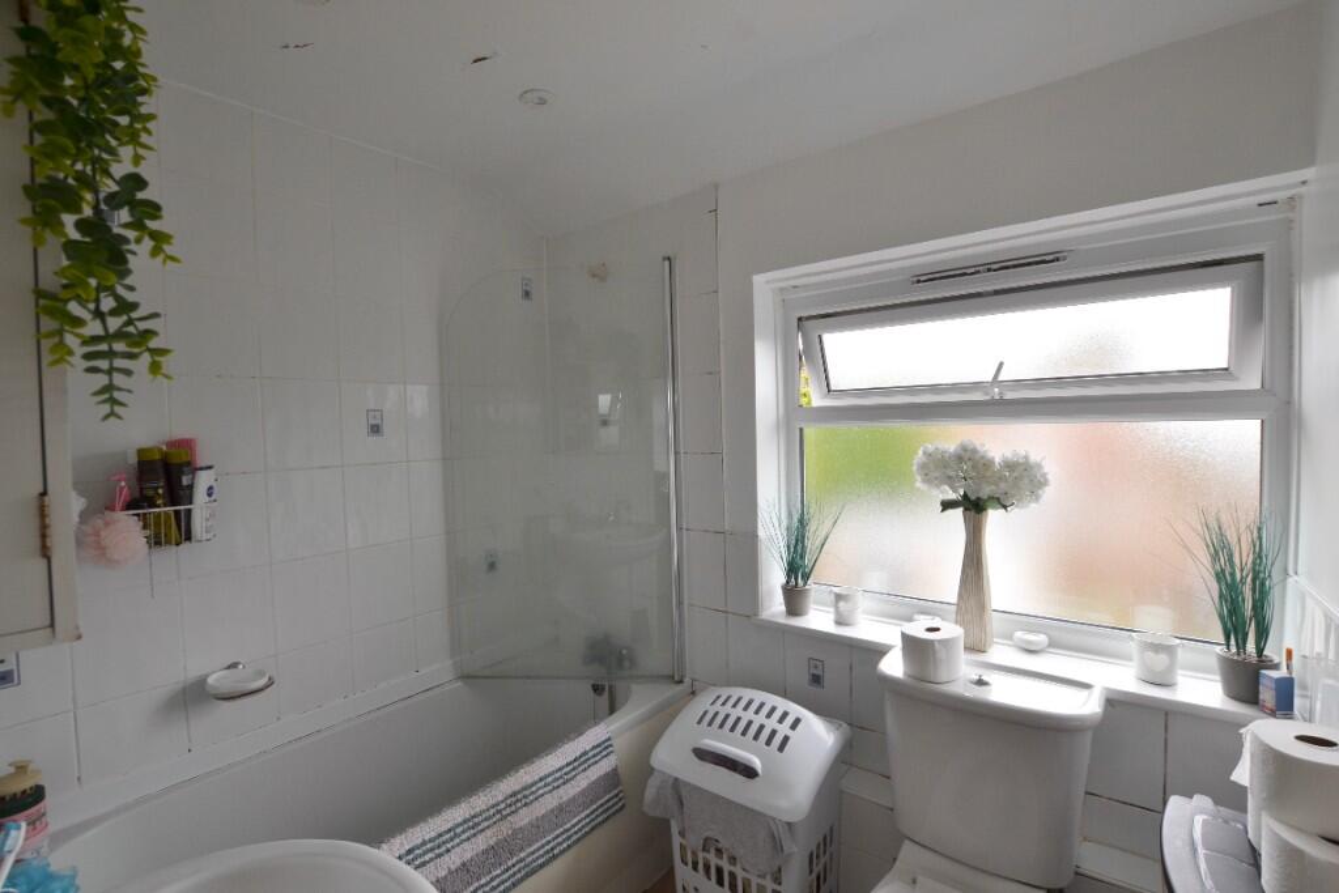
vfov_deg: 77.3
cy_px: 446
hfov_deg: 100.4
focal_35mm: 15
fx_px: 558
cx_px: 670
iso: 200
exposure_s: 1/60
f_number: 5.6
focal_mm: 10
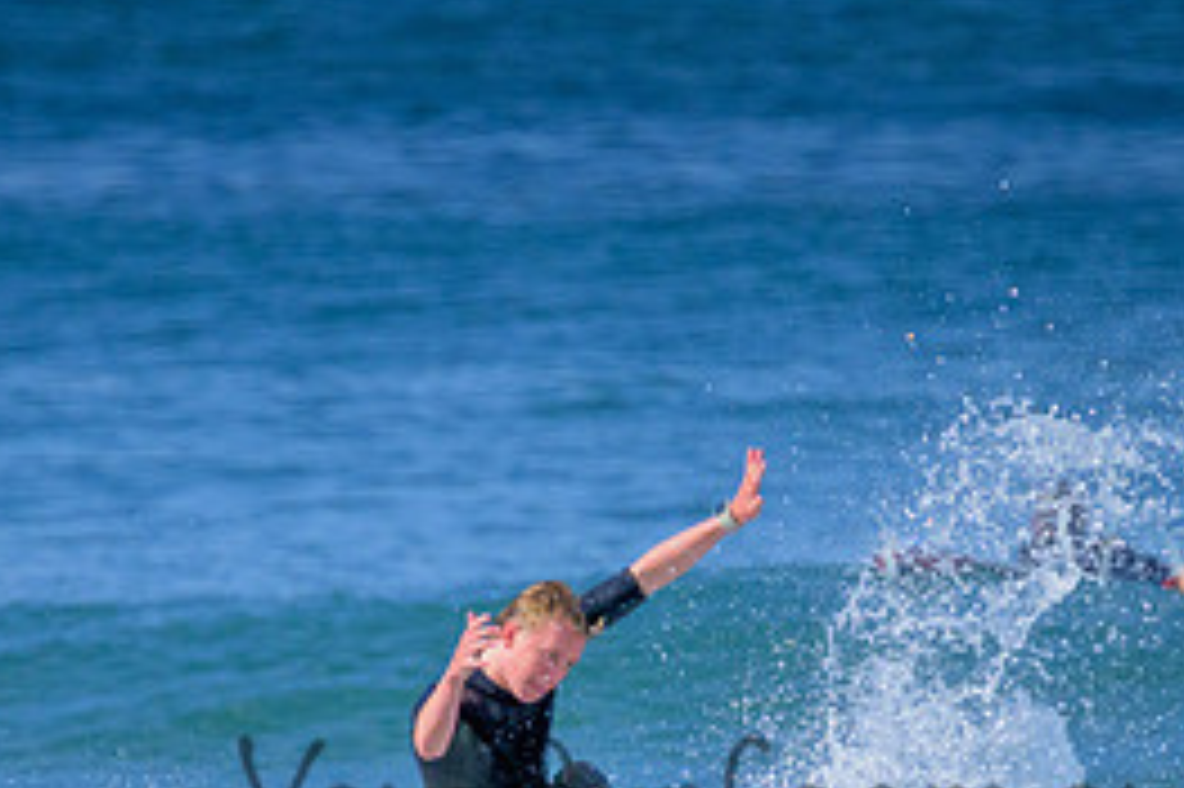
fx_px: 58010
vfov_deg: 0.8
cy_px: 768
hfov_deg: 1.2
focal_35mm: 1765
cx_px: 702
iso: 2500
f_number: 11
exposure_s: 1/1250
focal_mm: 800
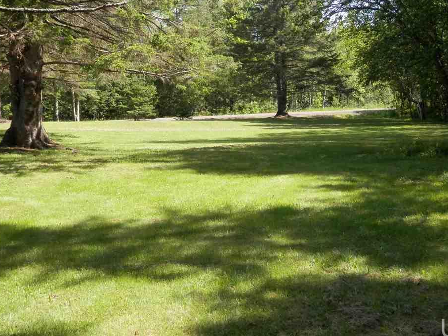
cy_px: 116
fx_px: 621
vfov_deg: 30.1
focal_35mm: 48
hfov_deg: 39.5
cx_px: 262
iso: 80
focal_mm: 6.2
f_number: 3.5
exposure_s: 1/200
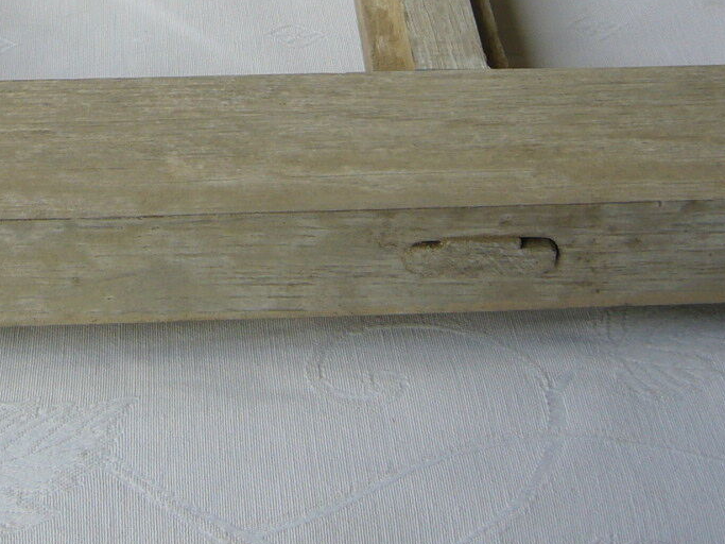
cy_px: 48
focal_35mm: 82
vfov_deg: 17.7
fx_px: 1717
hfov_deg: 23.8
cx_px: 287
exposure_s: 1/200
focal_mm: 5.8
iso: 80
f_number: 2.8
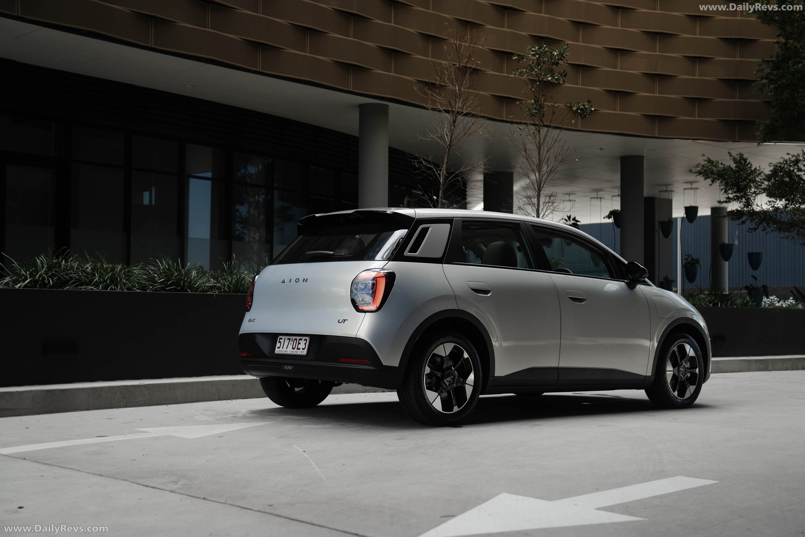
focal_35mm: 46
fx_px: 1029
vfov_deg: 29.2
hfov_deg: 42.7
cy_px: 268
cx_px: 402
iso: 500
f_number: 3.2
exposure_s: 1/1000
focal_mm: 46
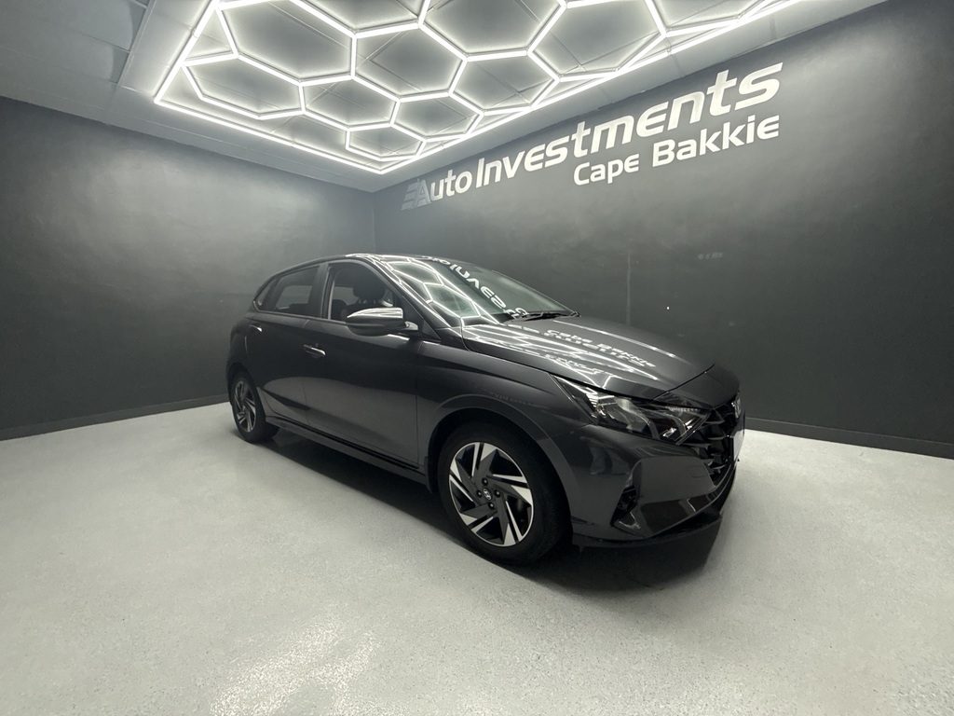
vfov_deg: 85.7
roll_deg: +1.4
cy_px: 358
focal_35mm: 14
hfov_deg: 102.1
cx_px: 477
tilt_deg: -6.2
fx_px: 386
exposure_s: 1/100
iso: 200
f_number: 2.2
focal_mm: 2.22
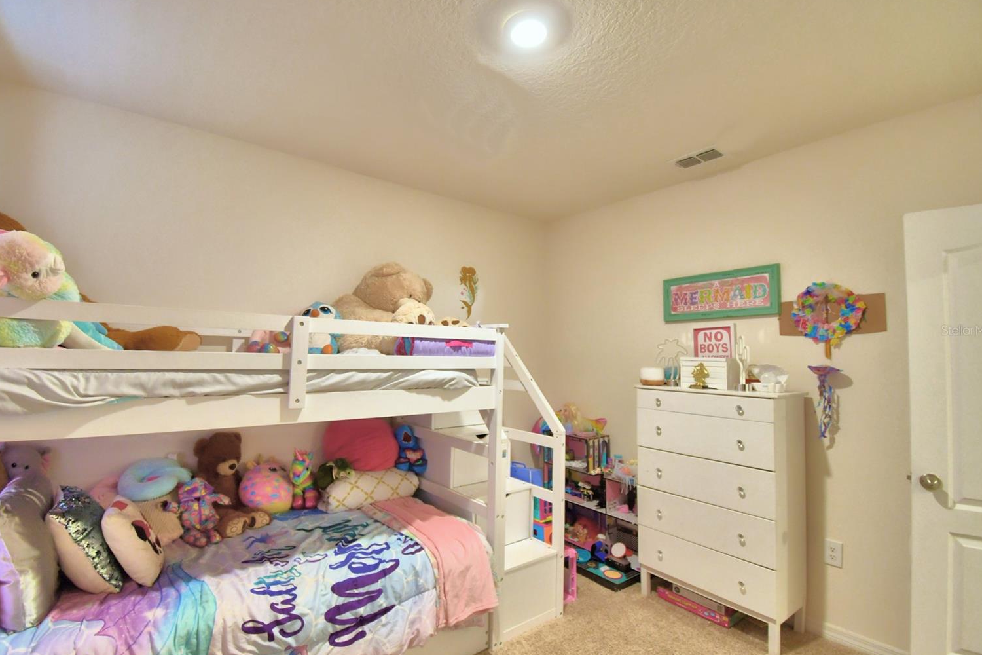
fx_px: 436
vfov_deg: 73.7
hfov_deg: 96.7
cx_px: 476
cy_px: 330
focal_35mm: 16
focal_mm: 10
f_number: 4.5
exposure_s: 1/30
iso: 640
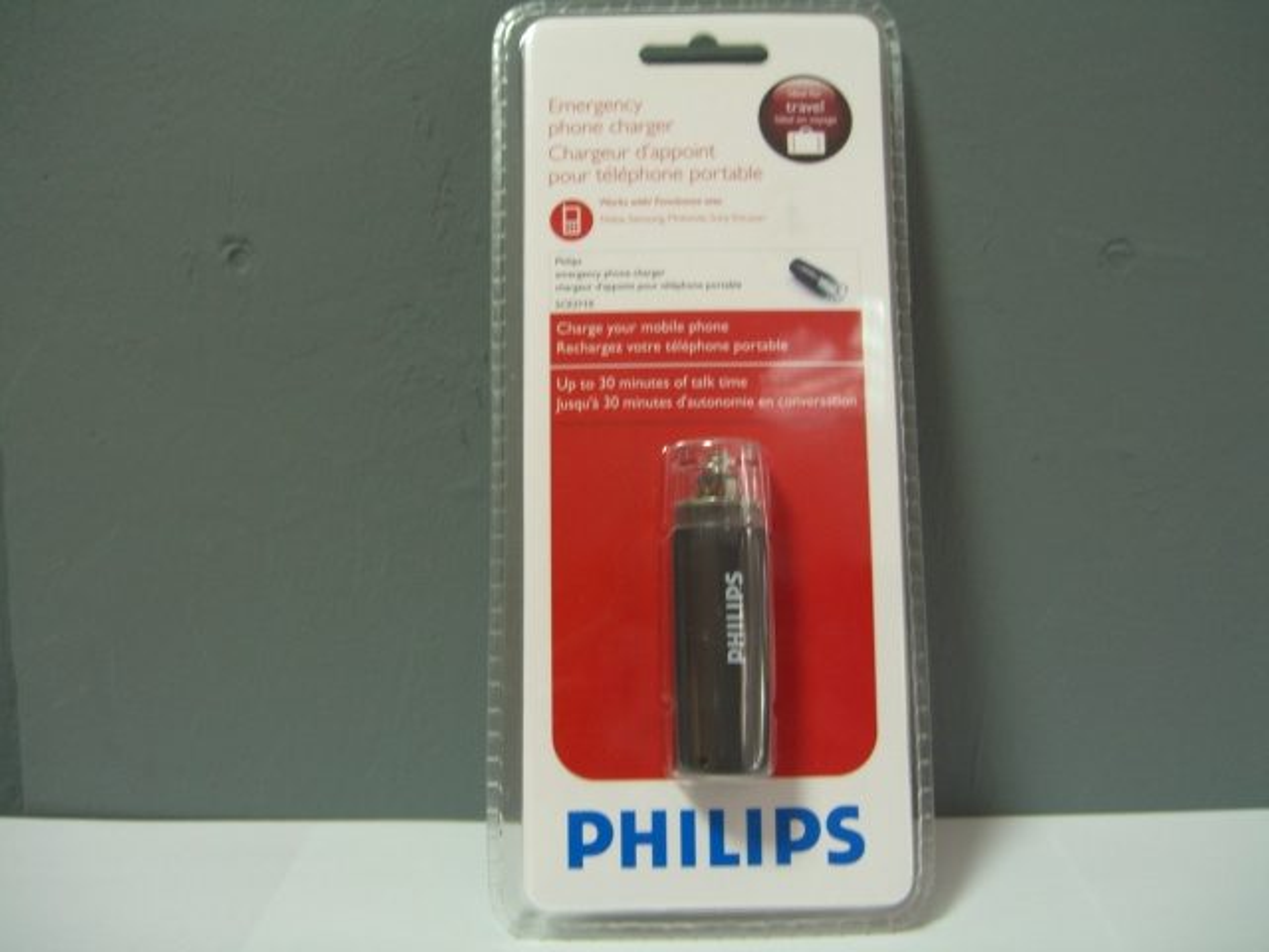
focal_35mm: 38
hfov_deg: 49.0
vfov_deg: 37.7
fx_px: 1393
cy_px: 476
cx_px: 634
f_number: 2.8
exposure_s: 1/13
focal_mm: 7.9
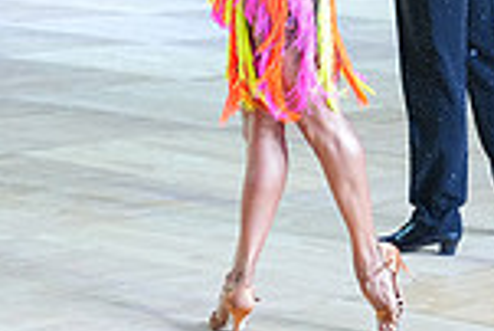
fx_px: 2266
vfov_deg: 8.2
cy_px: -136
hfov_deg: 12.4
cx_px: 288
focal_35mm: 165
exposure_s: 1/200
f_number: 4
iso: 2500
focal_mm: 43
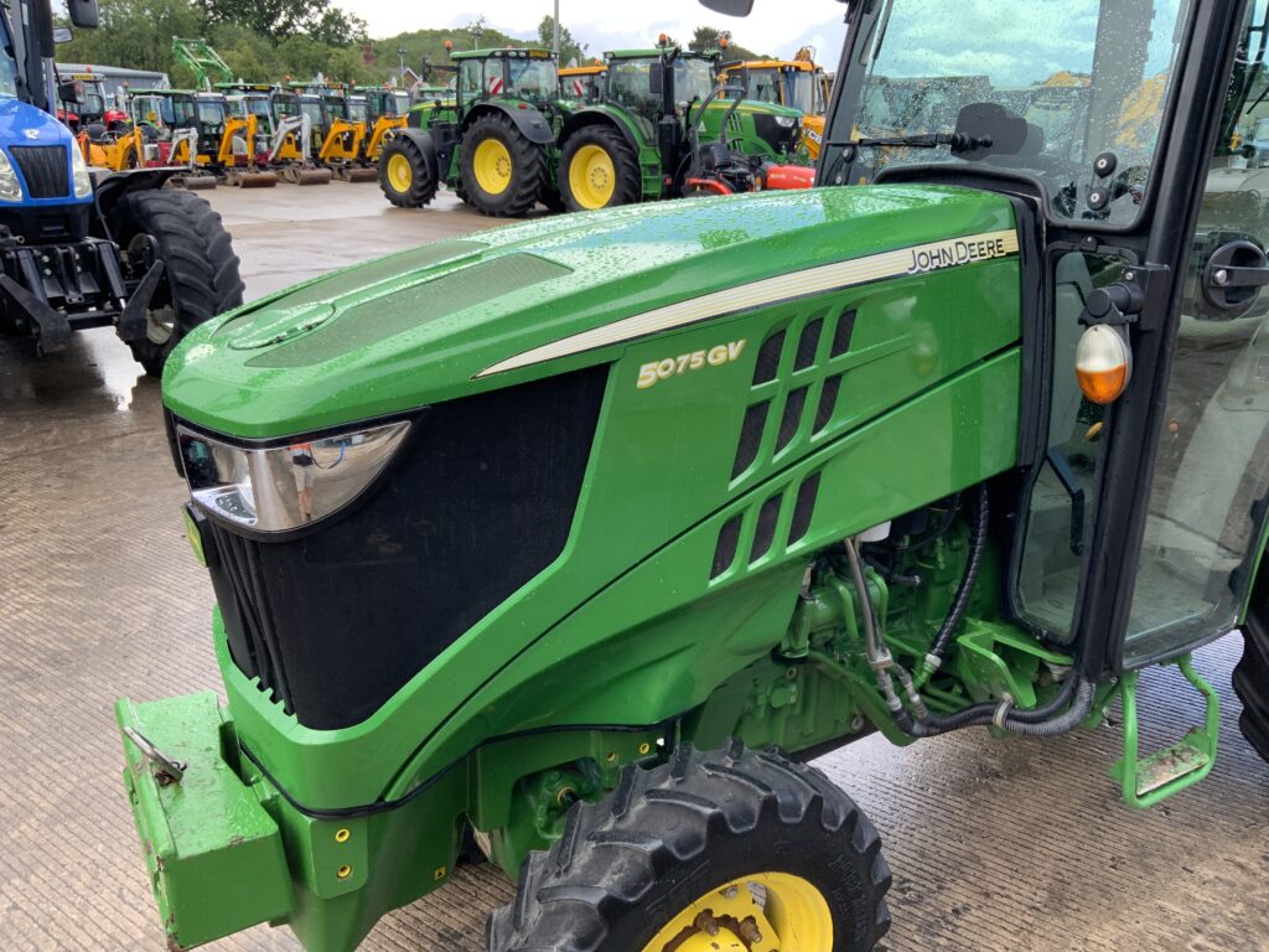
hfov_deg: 61.7
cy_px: 476
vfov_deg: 48.2
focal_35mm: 29
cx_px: 634
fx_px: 1063
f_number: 1.8
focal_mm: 3
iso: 16
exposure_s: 1/230
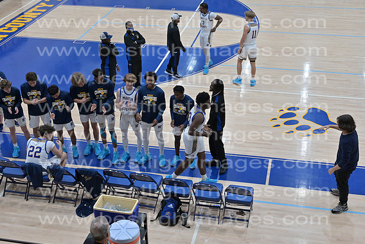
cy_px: 122
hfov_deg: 38.9
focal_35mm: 51
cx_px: 184
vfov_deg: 26.5
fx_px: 517
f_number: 4
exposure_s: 1/400
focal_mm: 50
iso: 3600
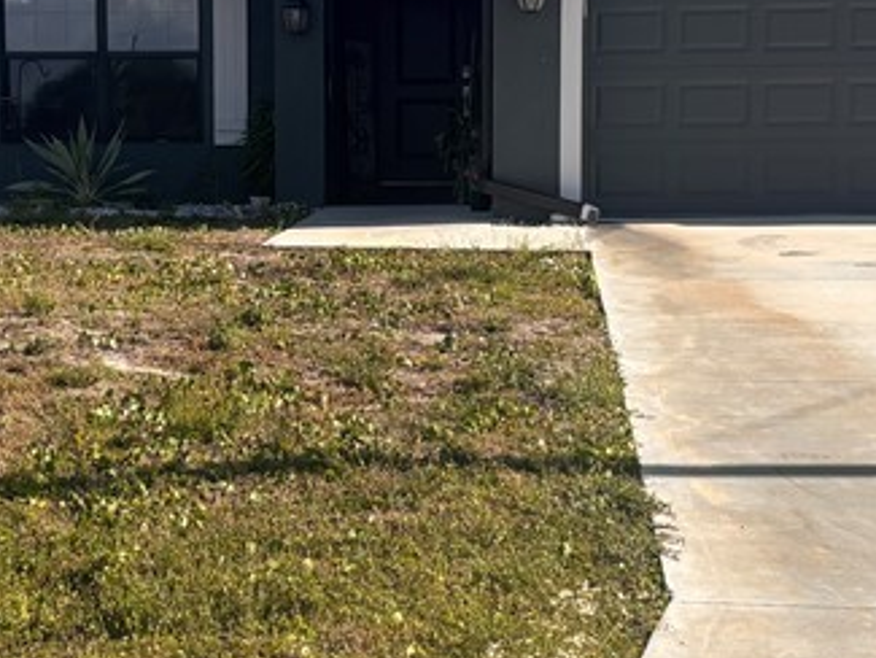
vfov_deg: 18.0
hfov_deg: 23.8
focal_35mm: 82
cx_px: 323
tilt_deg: -2.3
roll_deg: +0.6
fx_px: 2076
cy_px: 302
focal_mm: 5.96
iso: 50
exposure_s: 1/3205
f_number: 1.6
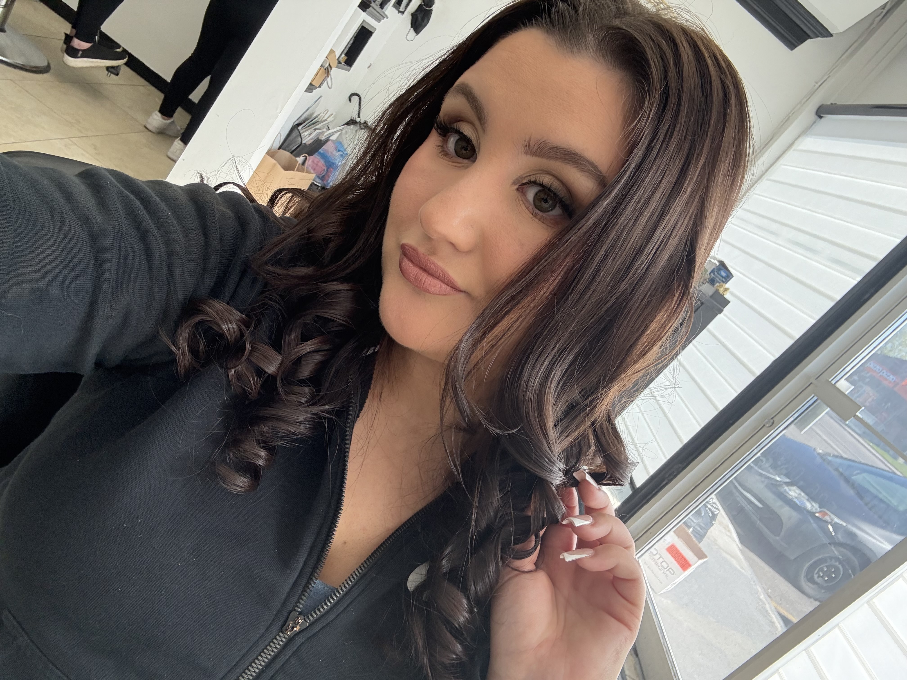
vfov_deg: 58.9
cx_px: 454
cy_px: 340
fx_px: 603
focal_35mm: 23
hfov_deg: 73.9
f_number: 1.9
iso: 80
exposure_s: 1/120
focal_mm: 2.69
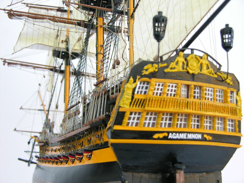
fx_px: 381
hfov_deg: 35.5
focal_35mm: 54
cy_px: 92
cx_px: 122
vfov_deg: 27.0
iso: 50
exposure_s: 1/55.3
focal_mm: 13.7
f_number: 3.1
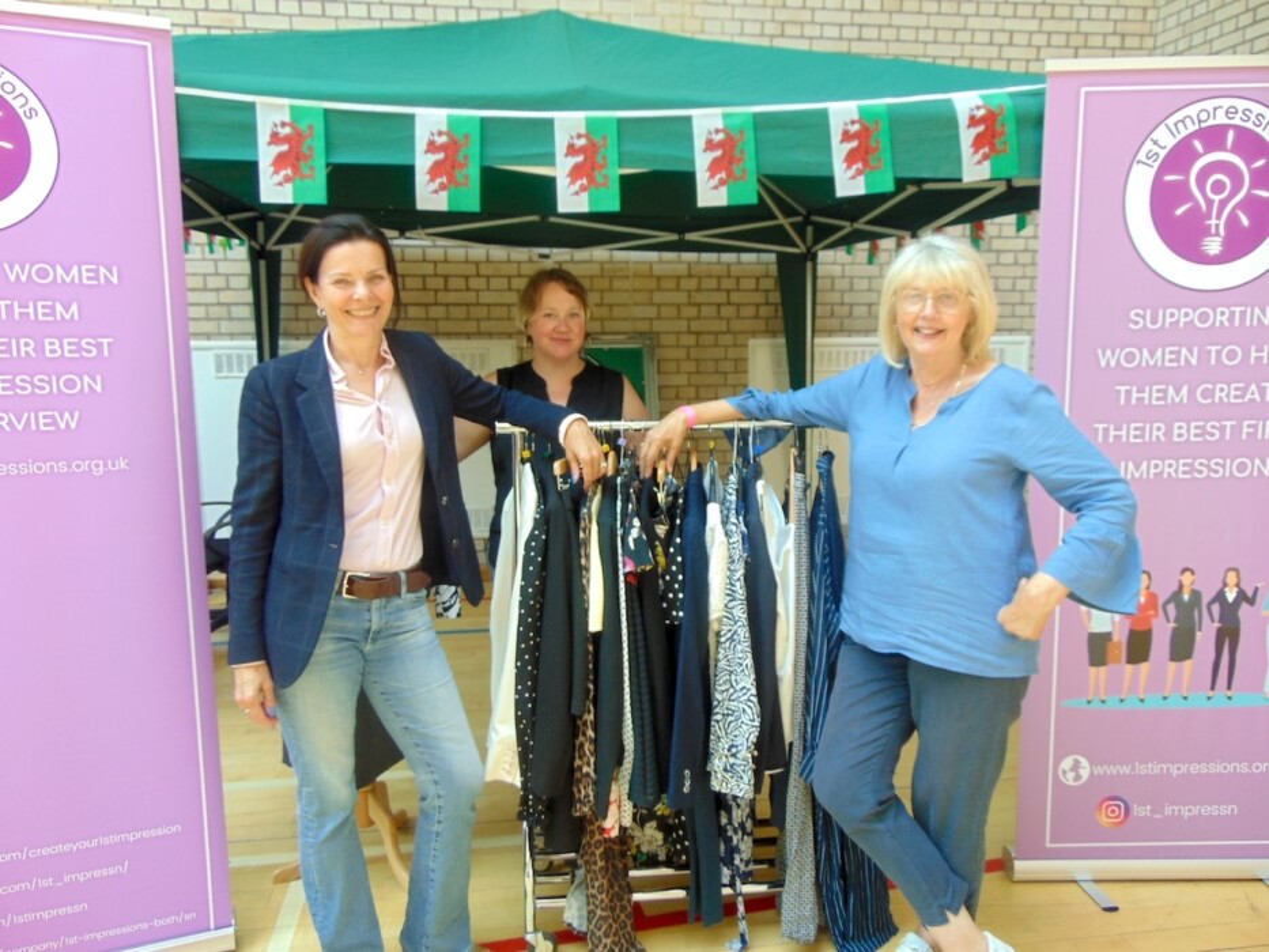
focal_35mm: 25
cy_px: 476
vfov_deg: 54.9
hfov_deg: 69.4
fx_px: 917
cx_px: 634
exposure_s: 1/50
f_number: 3
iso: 80
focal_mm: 4.5
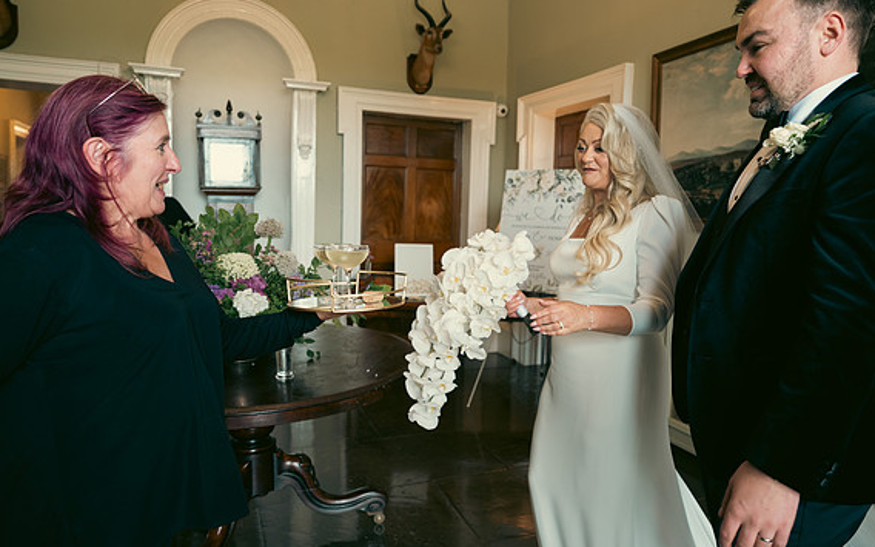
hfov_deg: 72.5
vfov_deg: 49.2
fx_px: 596
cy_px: 255
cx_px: 444
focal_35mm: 25
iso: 800
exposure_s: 1/160
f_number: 3.5
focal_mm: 24
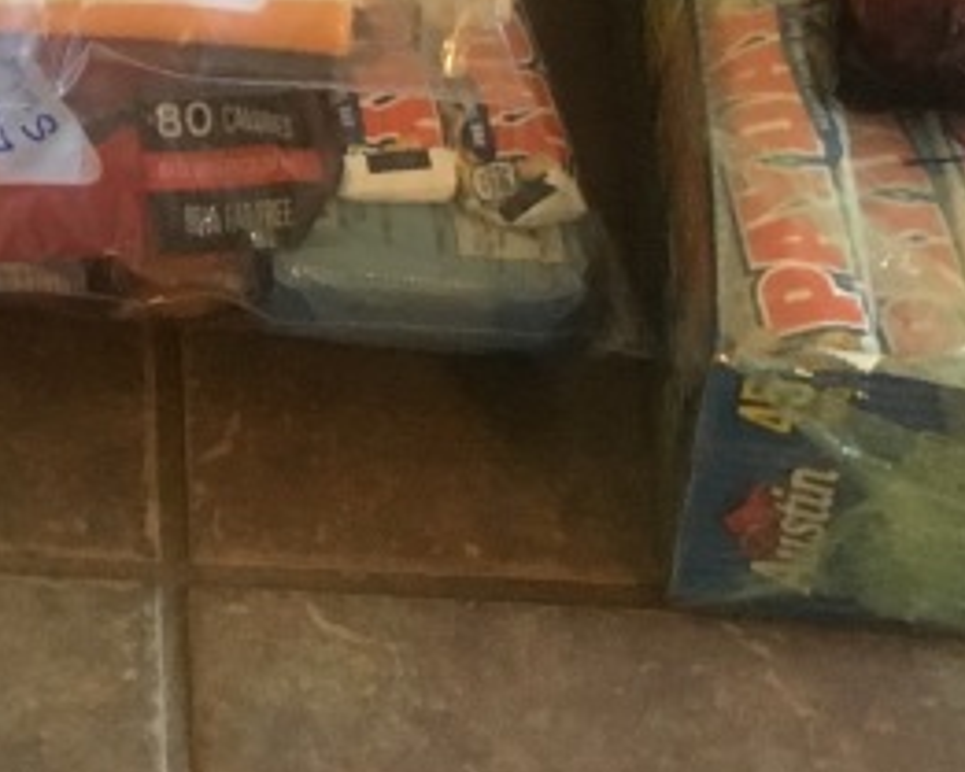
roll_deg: +6.4
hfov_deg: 16.3
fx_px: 3171
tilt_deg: -36.8
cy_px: -565
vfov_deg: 12.8
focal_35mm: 111
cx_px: -314
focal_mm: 4.15
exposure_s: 1/20
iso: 200
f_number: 2.2
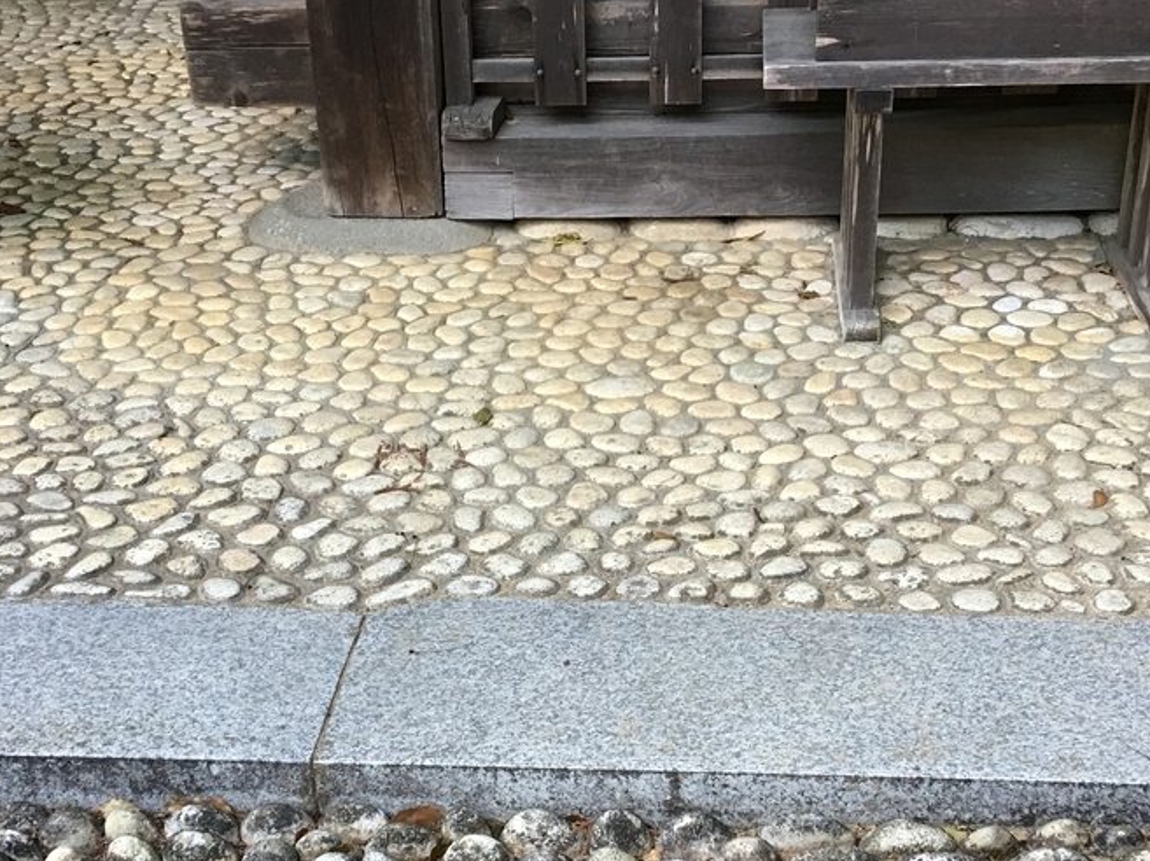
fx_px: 1760
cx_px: 586
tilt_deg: -29.4
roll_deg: +1.1
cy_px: 618
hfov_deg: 36.2
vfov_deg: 27.2
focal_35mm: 53
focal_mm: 4.15
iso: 32
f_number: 2.2
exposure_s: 1/15
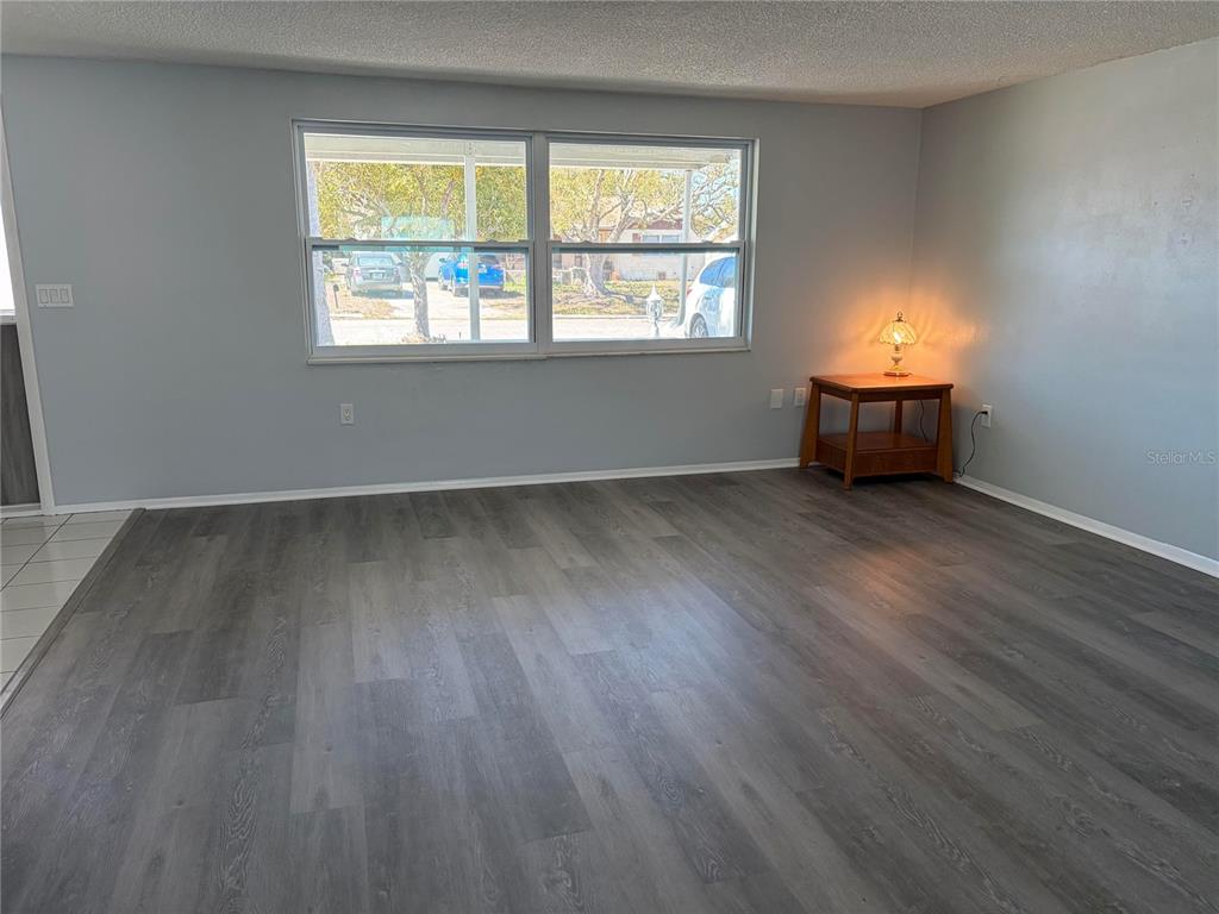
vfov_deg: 53.1
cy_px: 457
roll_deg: +0.8
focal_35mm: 26
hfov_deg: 67.3
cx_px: 610
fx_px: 916
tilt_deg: -12.5
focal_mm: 5.96
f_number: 1.6
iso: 125
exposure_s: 1/155
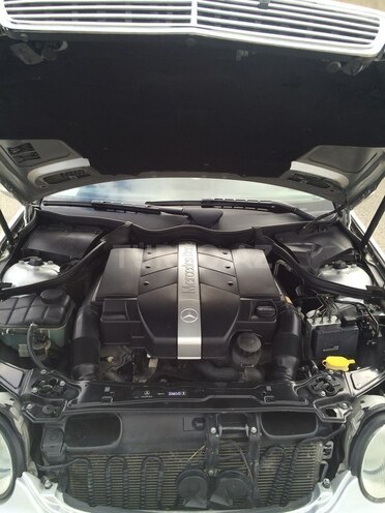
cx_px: 192
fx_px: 430
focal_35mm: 29
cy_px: 256
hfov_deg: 48.2
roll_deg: +0.4
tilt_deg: -25.4
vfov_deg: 61.7
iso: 32
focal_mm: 4.15
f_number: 2.2
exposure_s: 1/238
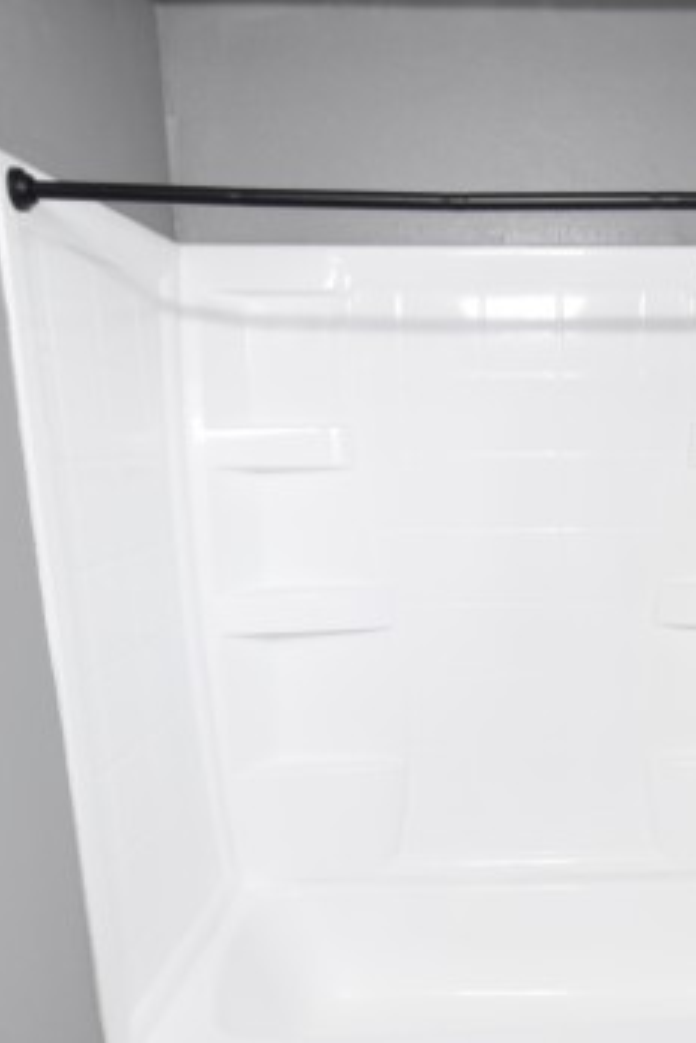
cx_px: 567
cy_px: 638
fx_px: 899
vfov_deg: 59.7
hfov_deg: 40.4
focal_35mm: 31
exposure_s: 1/60
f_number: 3.5
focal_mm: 10
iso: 1000
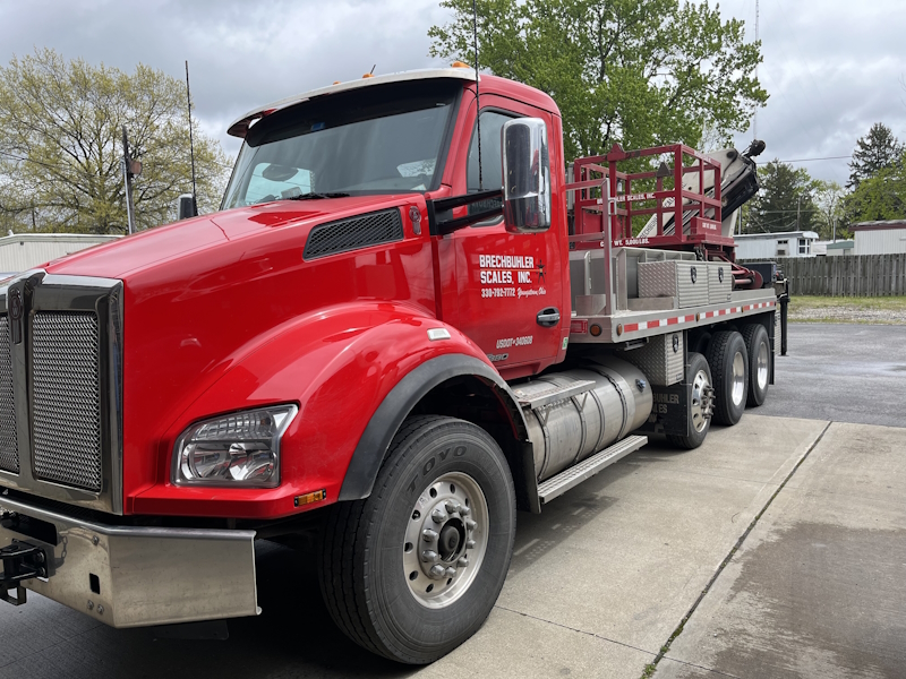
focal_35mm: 26
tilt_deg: -5.9
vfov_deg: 53.1
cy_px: 340
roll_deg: +1.6
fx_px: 680
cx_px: 453
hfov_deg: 67.3
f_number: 1.6
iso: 50
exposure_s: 1/1992
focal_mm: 5.1
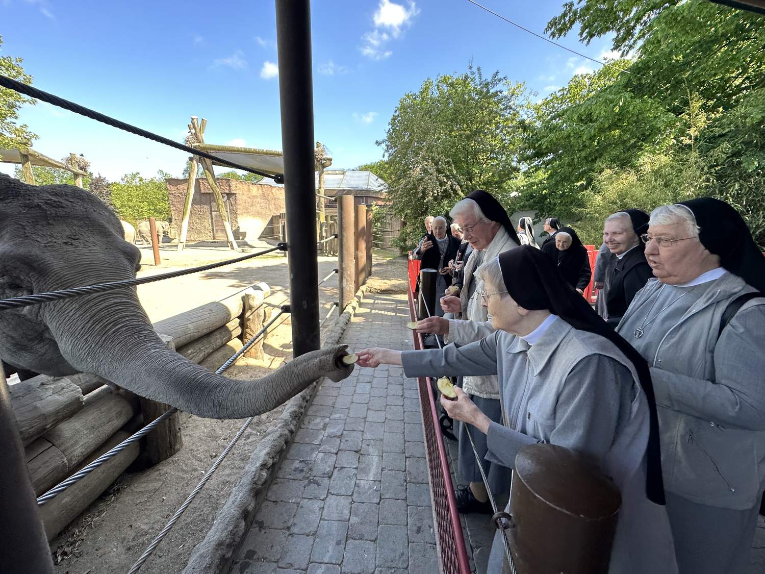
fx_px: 309
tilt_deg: -11.0
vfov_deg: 85.7
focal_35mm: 14
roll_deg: +0.8
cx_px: 382
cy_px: 287
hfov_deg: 102.1
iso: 40
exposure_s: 1/191
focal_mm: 2.22
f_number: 2.2
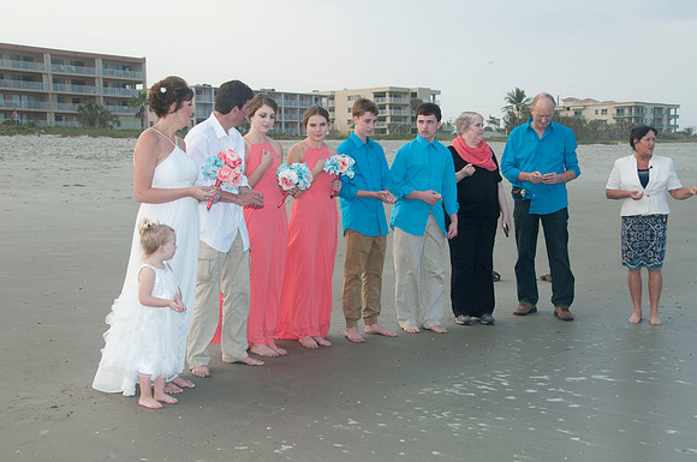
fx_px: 986
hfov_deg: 38.9
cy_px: 231
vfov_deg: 26.4
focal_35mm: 51
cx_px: 348
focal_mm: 34
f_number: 7.1
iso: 100
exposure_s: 1/250
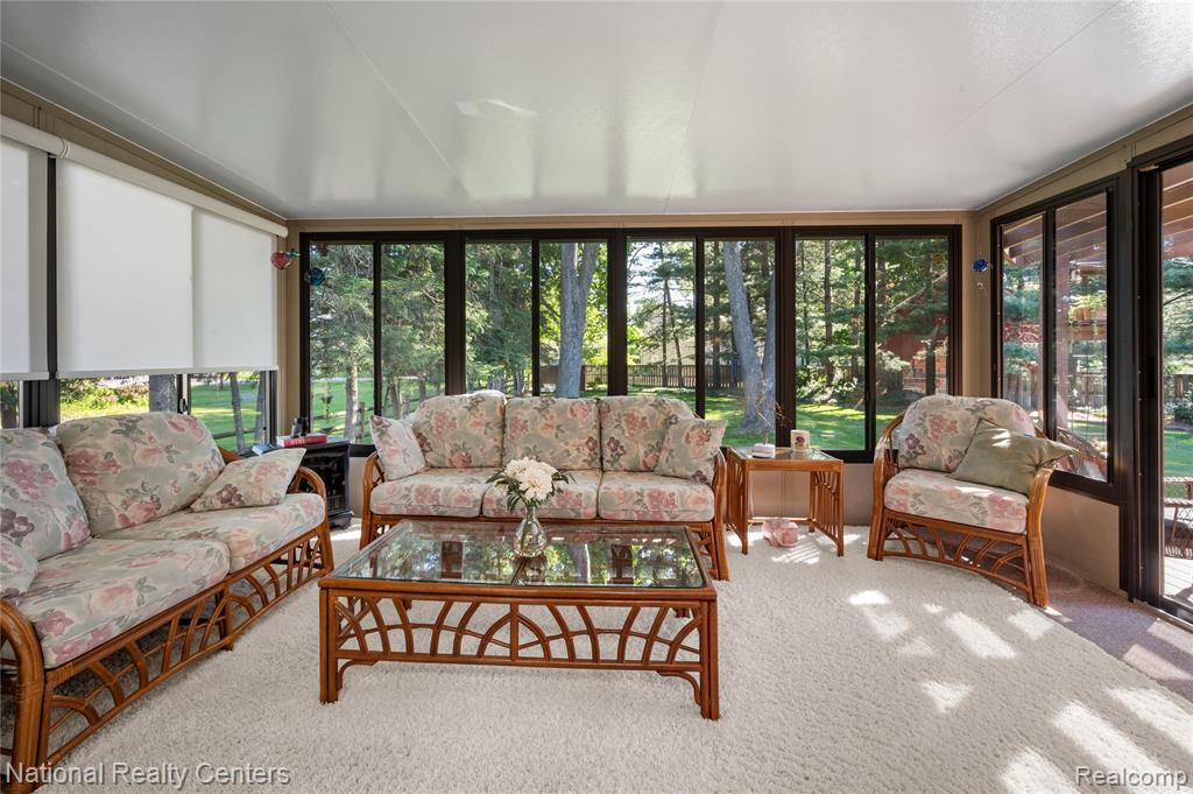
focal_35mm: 14
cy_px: 397
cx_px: 596
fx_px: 464
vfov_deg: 81.1
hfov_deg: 104.3
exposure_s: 1/1.25
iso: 100
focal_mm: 14
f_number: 11
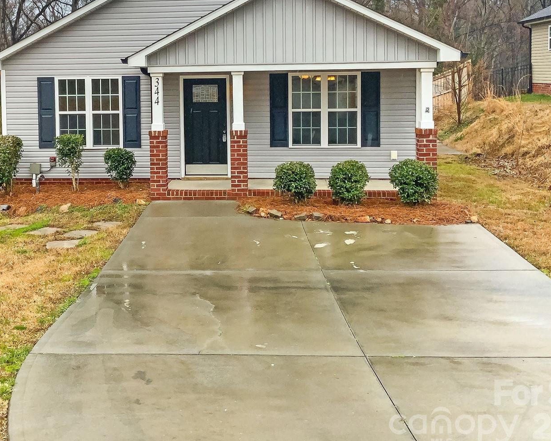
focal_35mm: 47
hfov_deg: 39.1
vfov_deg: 31.6
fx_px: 767
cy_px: 120
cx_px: 184
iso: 16
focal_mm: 3
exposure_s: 1/1100
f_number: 1.8
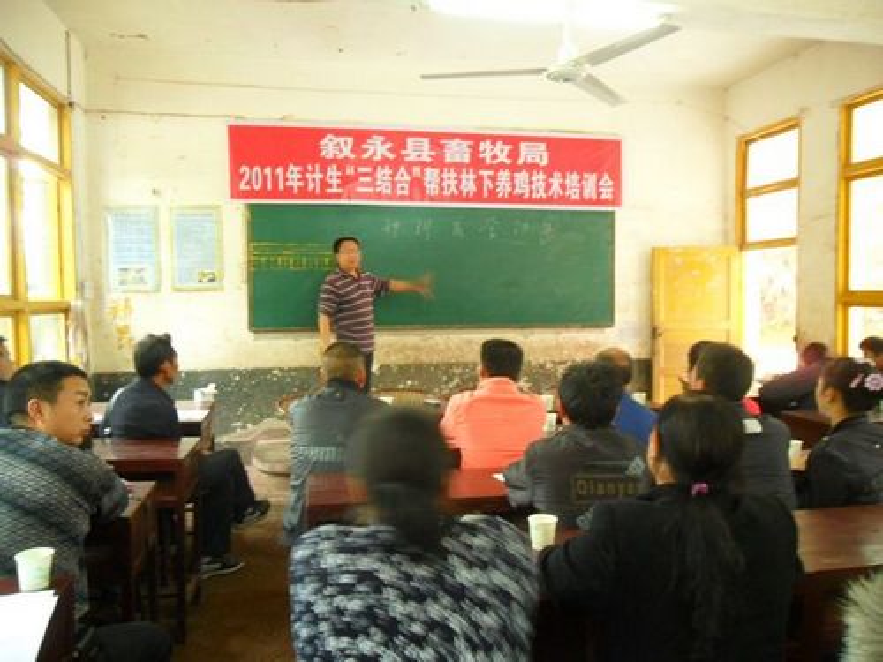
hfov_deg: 65.3
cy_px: 331
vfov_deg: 51.4
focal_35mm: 27
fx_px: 689
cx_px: 442
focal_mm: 4.9
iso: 200
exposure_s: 1/3
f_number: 3.5
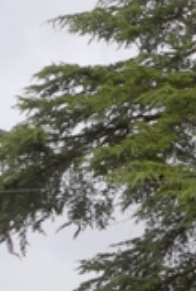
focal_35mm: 337
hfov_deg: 4.0
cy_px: 46
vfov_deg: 6.1
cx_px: 503
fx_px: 2736
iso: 400
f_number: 8
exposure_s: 1/200
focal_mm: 35
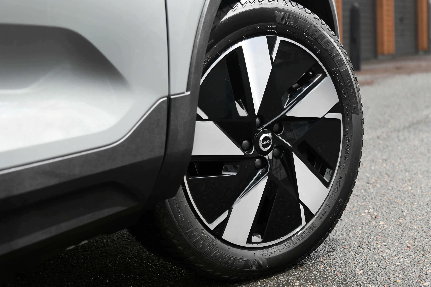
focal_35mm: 62
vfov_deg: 21.9
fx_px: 742
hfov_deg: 32.4
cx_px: 216
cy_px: 144
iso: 400
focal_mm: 62
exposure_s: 1/160
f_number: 5.6
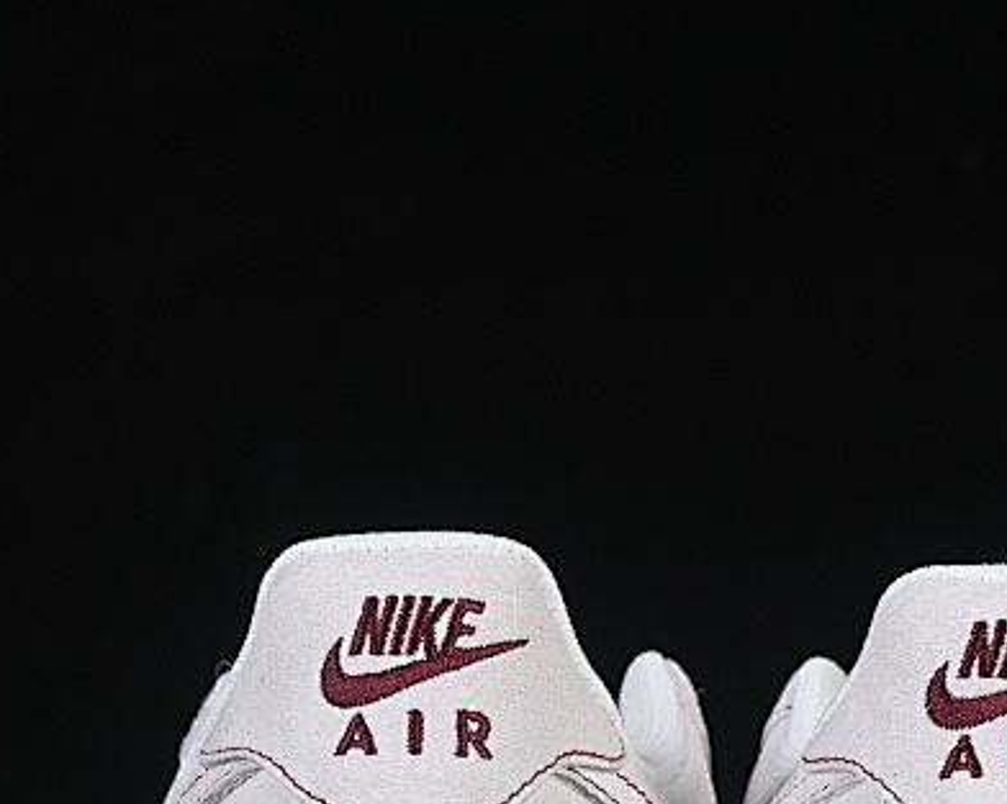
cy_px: 791
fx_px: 5778
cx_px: 781
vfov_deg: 7.9
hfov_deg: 9.9
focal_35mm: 194
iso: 160
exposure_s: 1/80
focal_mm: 50
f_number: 8
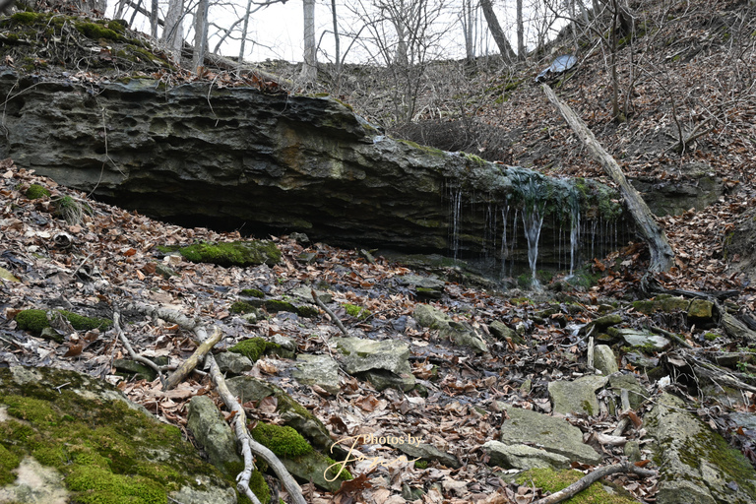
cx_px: 378
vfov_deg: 32.4
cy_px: 252
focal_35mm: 41
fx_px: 866
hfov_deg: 47.2
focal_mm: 27.5
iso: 100
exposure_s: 1/30
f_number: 8
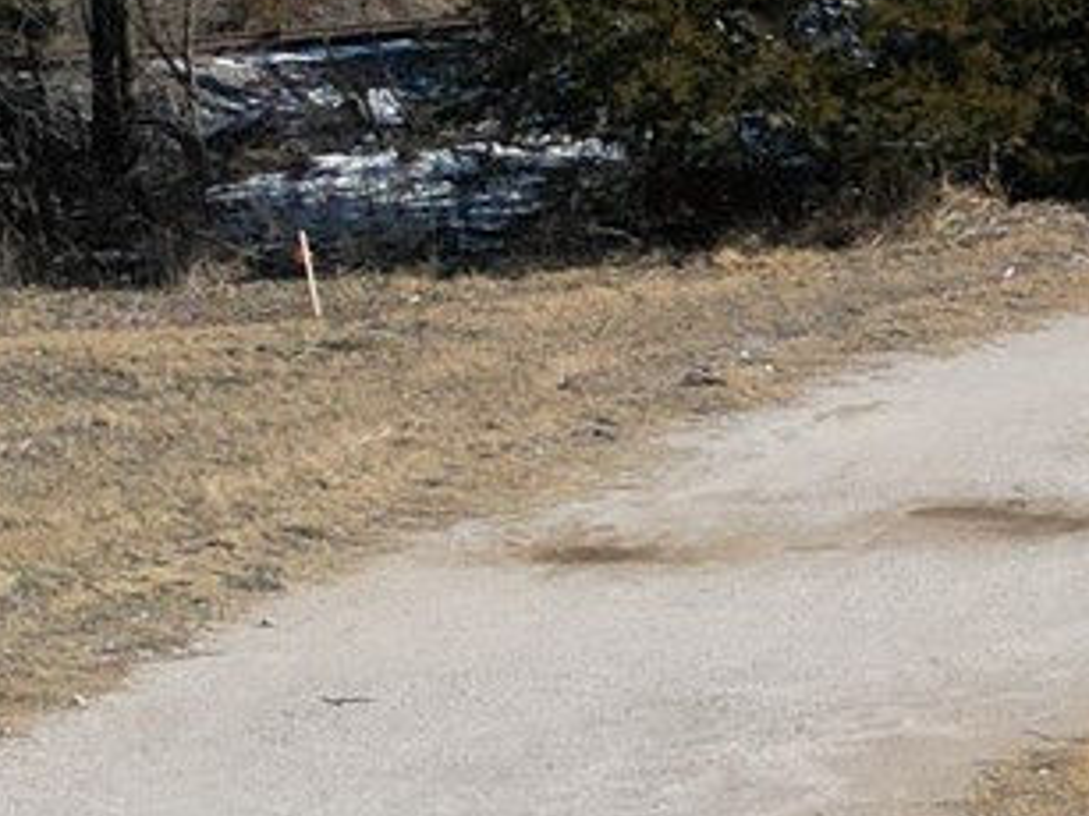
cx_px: 2770
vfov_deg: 9.5
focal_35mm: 150
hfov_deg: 10.8
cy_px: 1306
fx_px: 4717
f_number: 1.7
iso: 140
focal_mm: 6.72
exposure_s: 1/3200
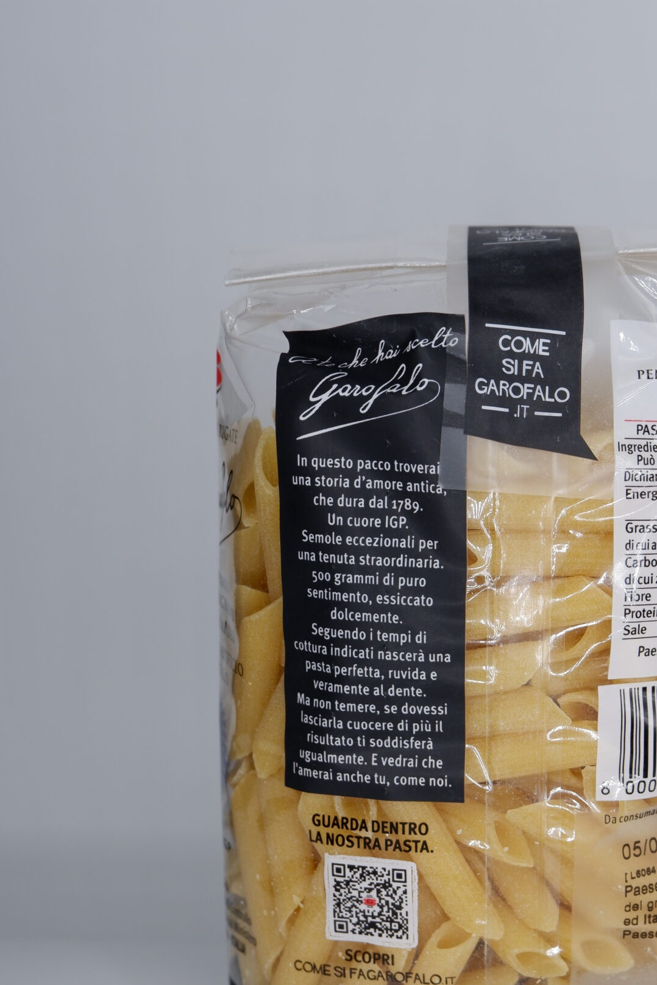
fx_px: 1560
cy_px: 648
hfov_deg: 23.5
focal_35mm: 57
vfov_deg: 34.8
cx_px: 506
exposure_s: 1/280
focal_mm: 24.2
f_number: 4.4
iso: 200
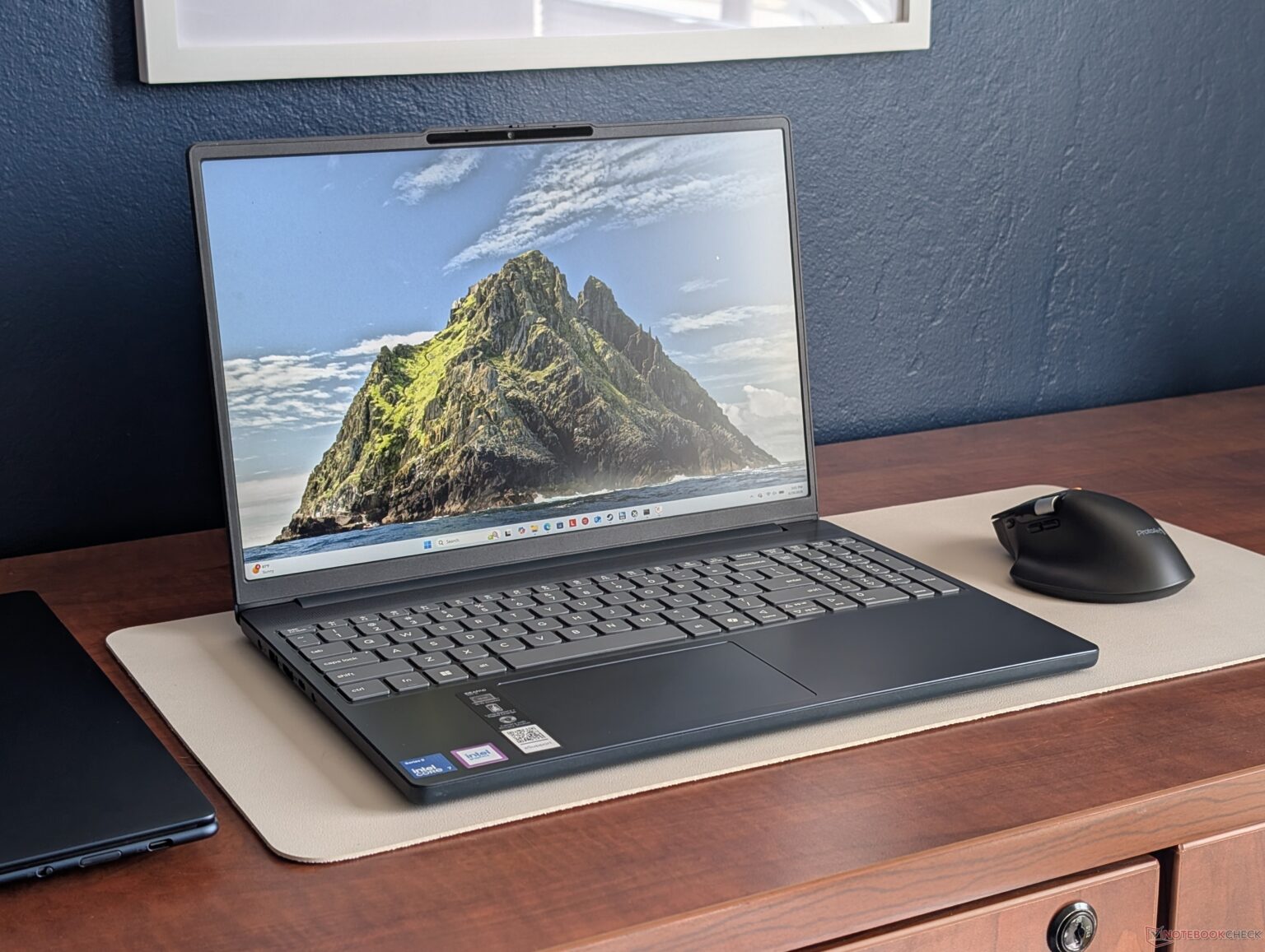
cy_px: 476
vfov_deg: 29.8
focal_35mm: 49
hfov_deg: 38.9
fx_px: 1793
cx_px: 632
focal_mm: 6.9
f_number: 1.68
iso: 21
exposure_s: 1/46.6
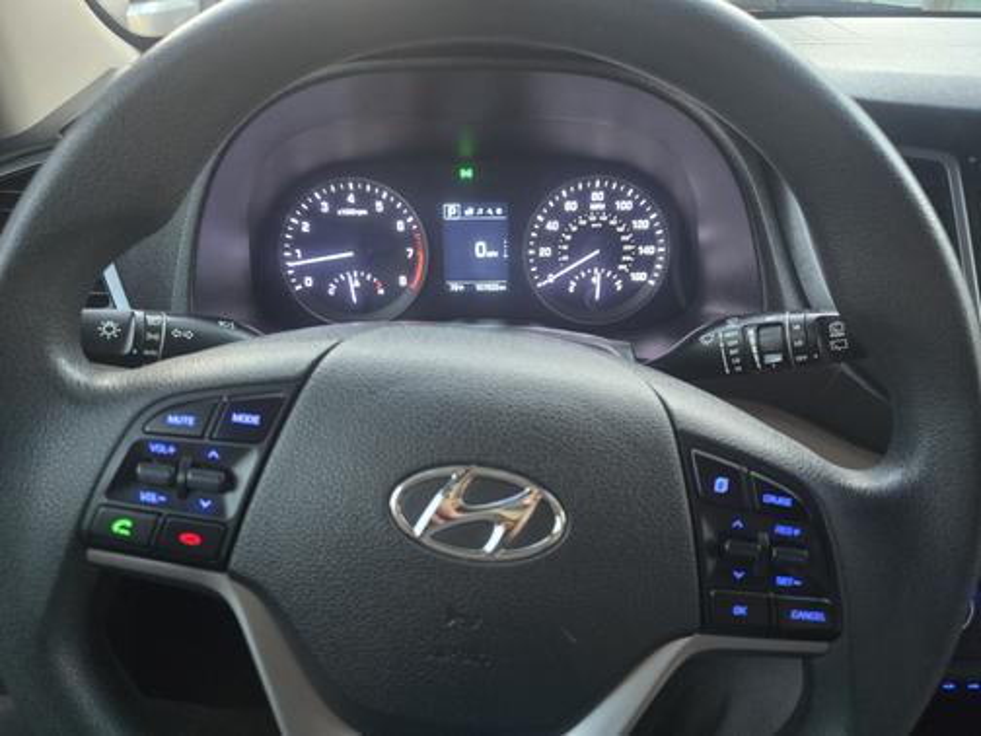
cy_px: 368
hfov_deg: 73.9
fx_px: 652
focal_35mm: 23
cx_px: 490
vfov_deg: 58.9
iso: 1600
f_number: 1.7
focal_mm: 6.3
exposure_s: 1/40
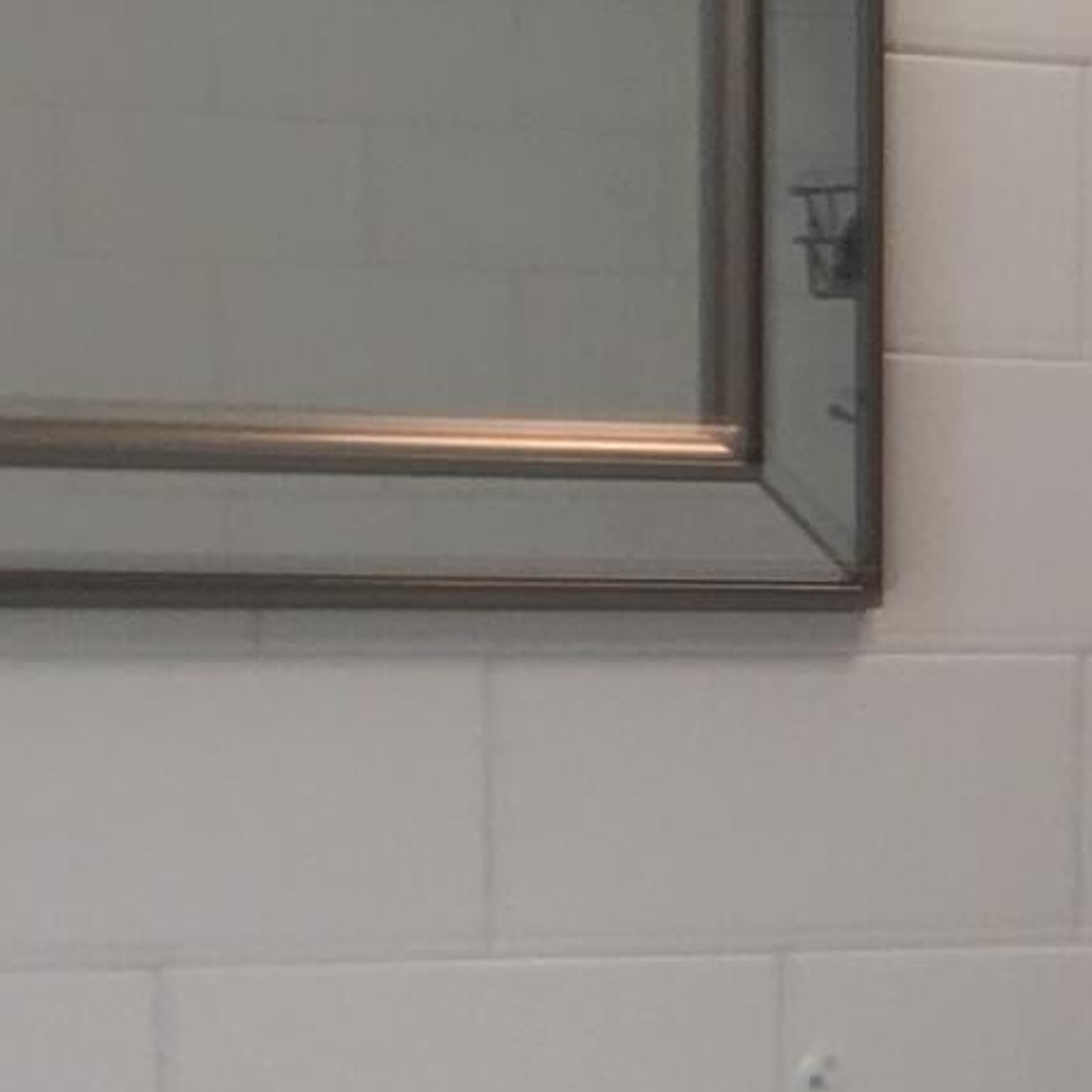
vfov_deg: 10.4
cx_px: 2186
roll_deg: -1.0
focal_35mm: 167
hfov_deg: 9.7
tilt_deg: -3.4
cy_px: 1035
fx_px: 5960
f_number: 2.2
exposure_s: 1/40
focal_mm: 4.15
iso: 32
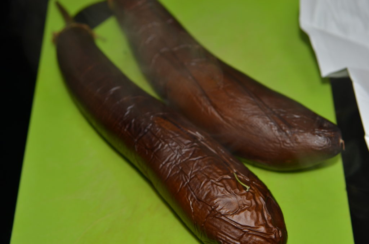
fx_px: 736
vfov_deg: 18.8
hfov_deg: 28.1
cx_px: 184
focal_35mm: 72
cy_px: 122
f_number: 4
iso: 160
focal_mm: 48
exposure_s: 1/60
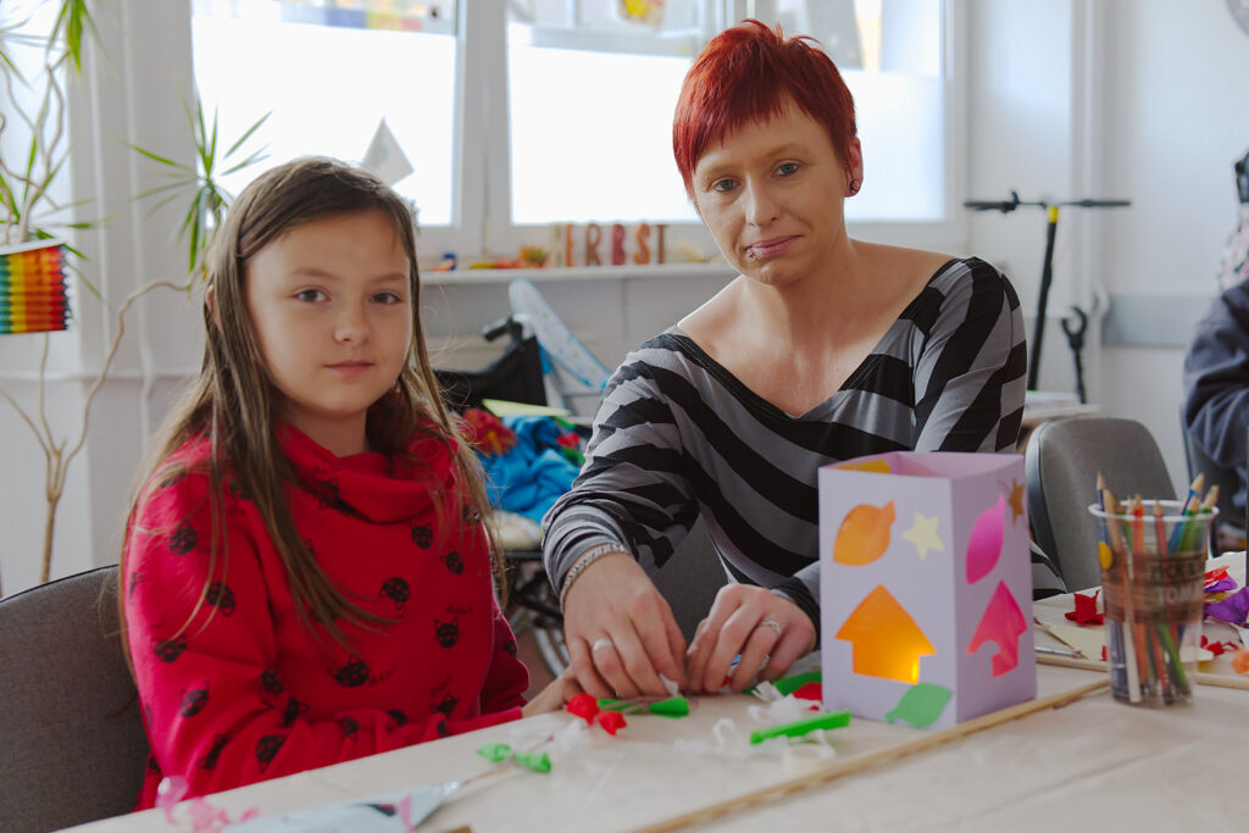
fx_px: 1735
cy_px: 416
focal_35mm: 50
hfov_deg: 39.6
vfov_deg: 27.0
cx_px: 624
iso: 3200
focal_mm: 50
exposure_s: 1/125
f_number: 4
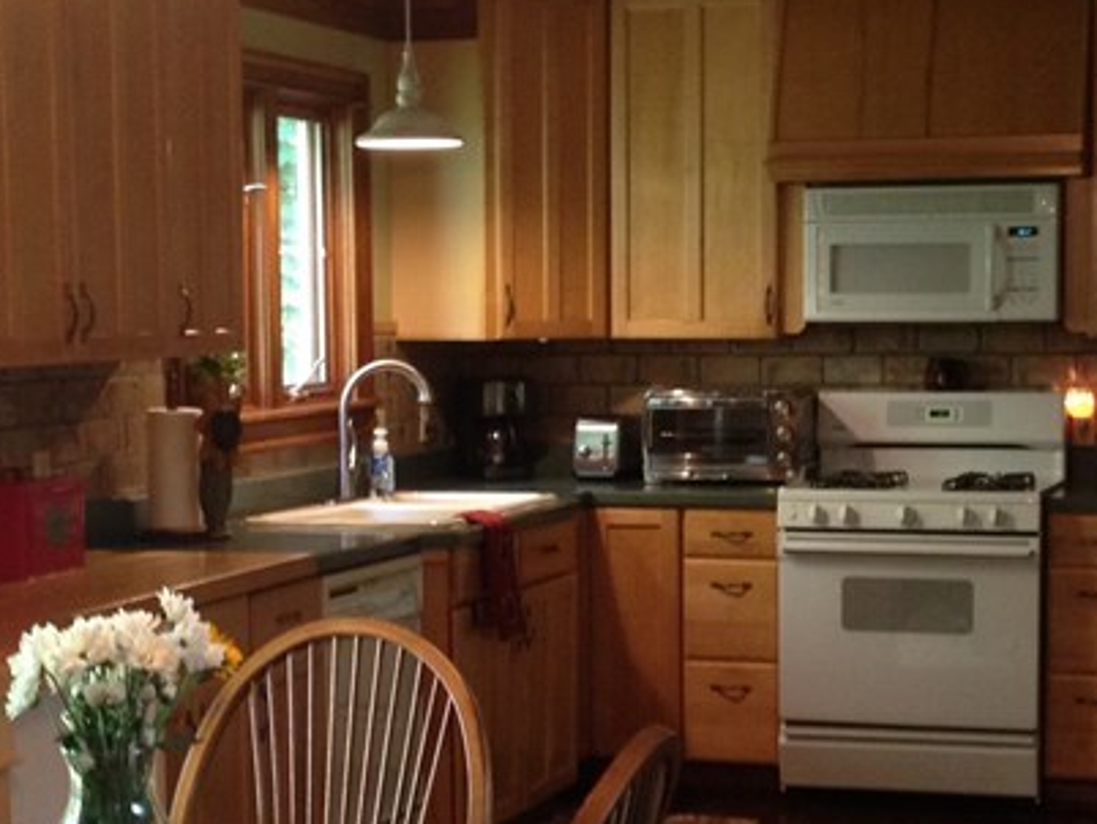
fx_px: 2664
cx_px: 570
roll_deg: +1.7
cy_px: 576
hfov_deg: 23.3
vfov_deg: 17.5
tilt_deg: -5.3
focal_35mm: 84
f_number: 2.4
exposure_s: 1/20
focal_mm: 4.12
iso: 160
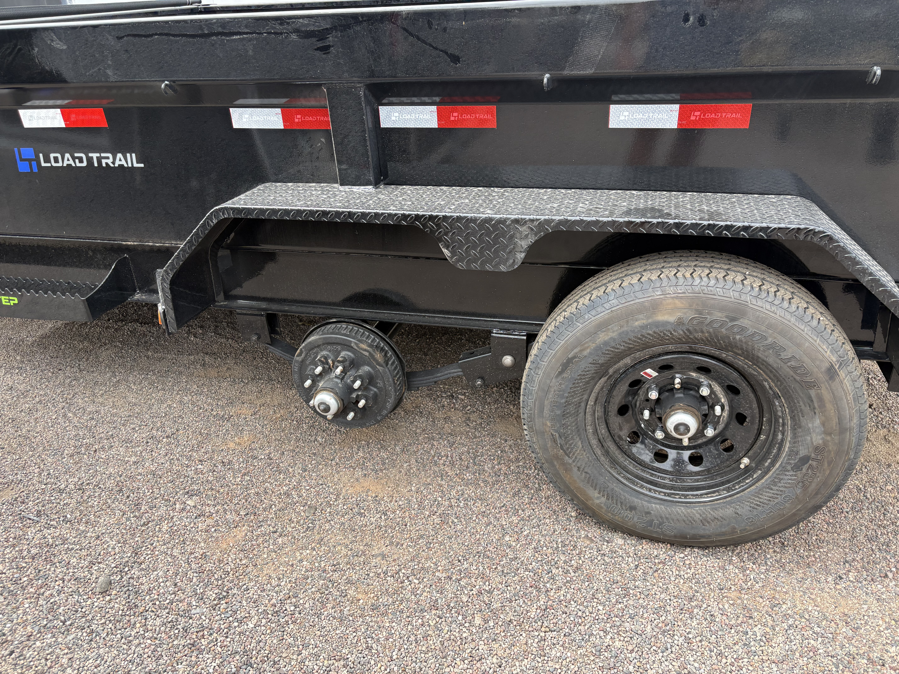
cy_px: 337
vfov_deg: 53.1
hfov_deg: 67.3
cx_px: 450
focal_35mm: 26
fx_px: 675
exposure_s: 1/635
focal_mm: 5.96
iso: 50
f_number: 1.6
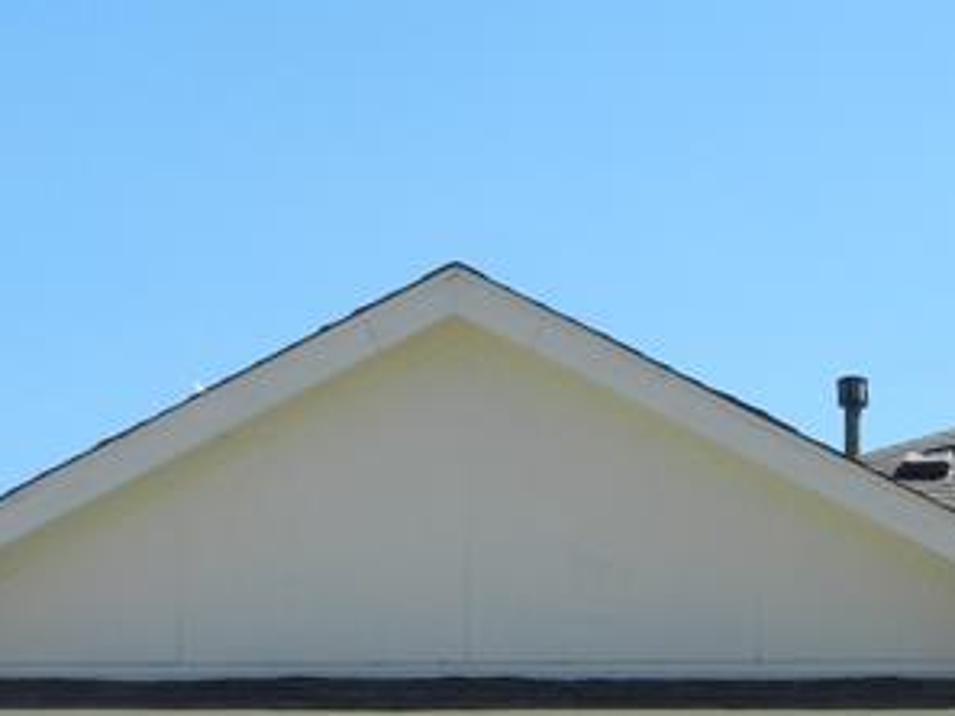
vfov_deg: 12.3
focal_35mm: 114
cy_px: 1109
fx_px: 3145
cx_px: 923
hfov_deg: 16.9
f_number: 3.8
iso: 160
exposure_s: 1/1600
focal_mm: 5.9
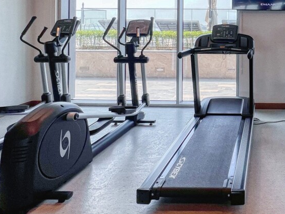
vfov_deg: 45.6
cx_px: 255
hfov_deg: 55.3
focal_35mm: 28
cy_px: 26
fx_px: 231
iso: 32
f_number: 1.8
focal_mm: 1.6
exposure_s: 1/192
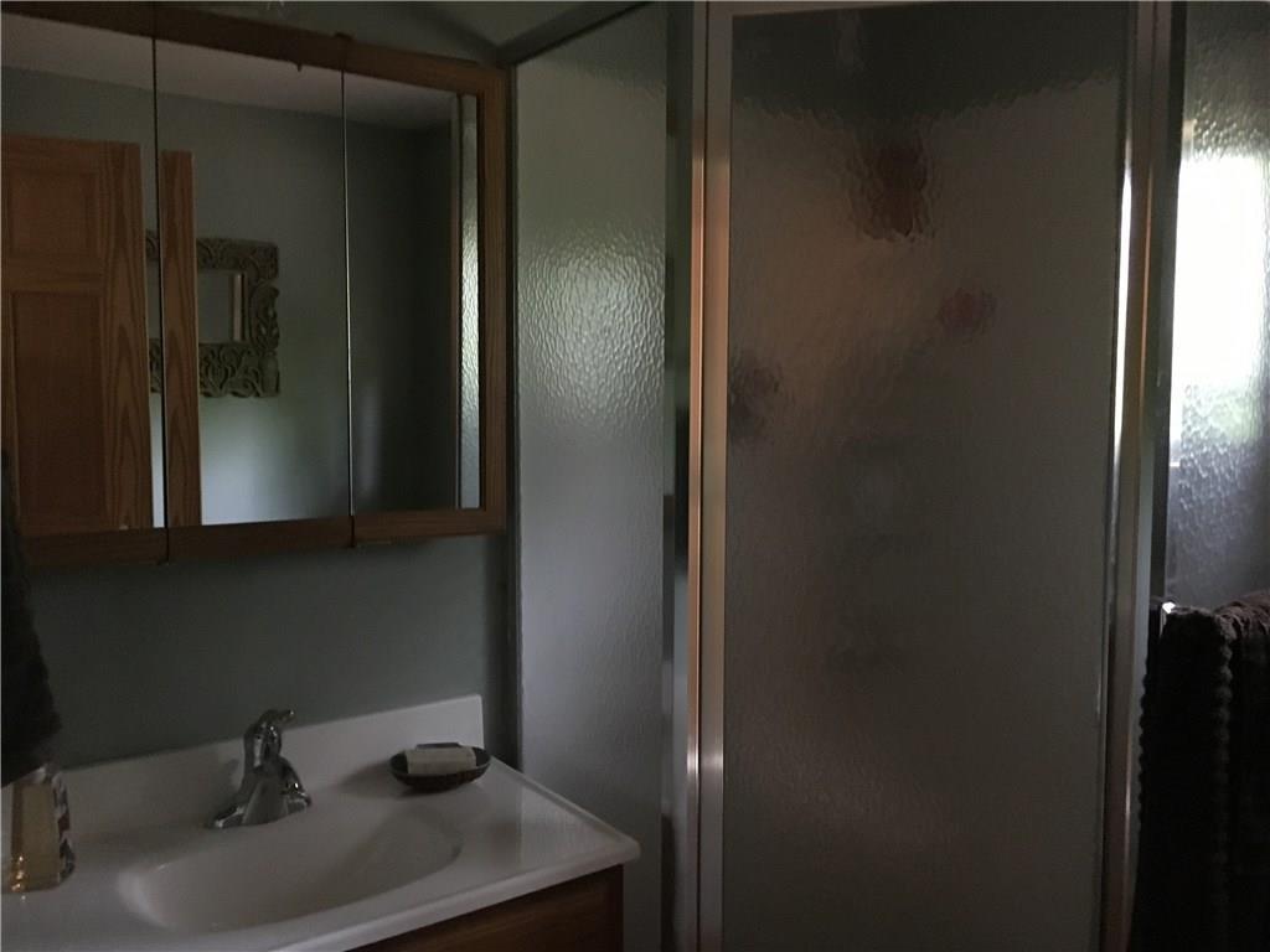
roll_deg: -0.5
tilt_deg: -4.5
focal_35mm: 29
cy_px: 476
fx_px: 1064
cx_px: 635
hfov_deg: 61.7
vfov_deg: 48.2
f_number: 2.2
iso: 640
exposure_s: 1/15
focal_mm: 4.15
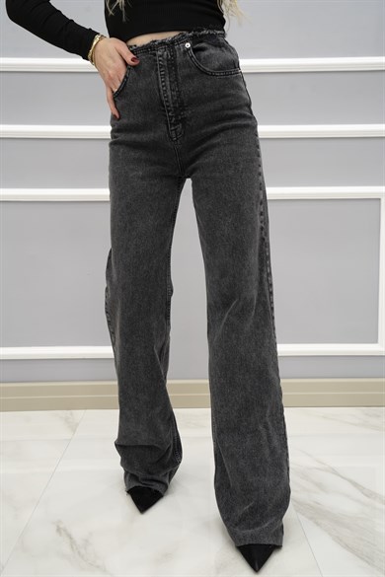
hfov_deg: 35.9
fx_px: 593
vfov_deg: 51.9
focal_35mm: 37
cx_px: 192
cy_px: 288
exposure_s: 1/30
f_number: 7.1
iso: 640
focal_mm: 37
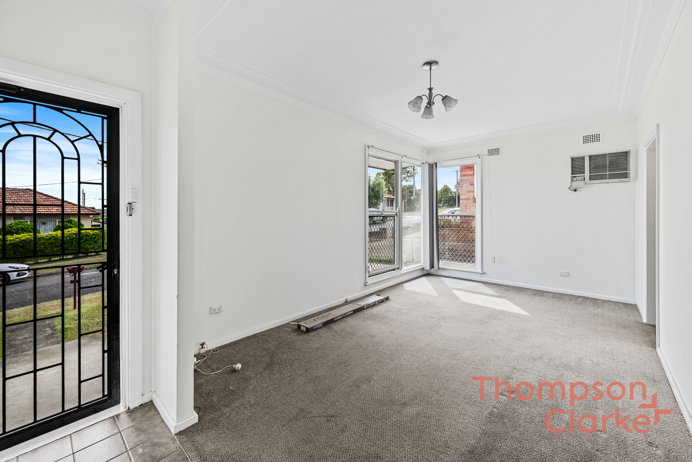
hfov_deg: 104.2
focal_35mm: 14
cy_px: 231
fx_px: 269
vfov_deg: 81.3
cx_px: 346
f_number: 8
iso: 100
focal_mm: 14
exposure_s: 1/13
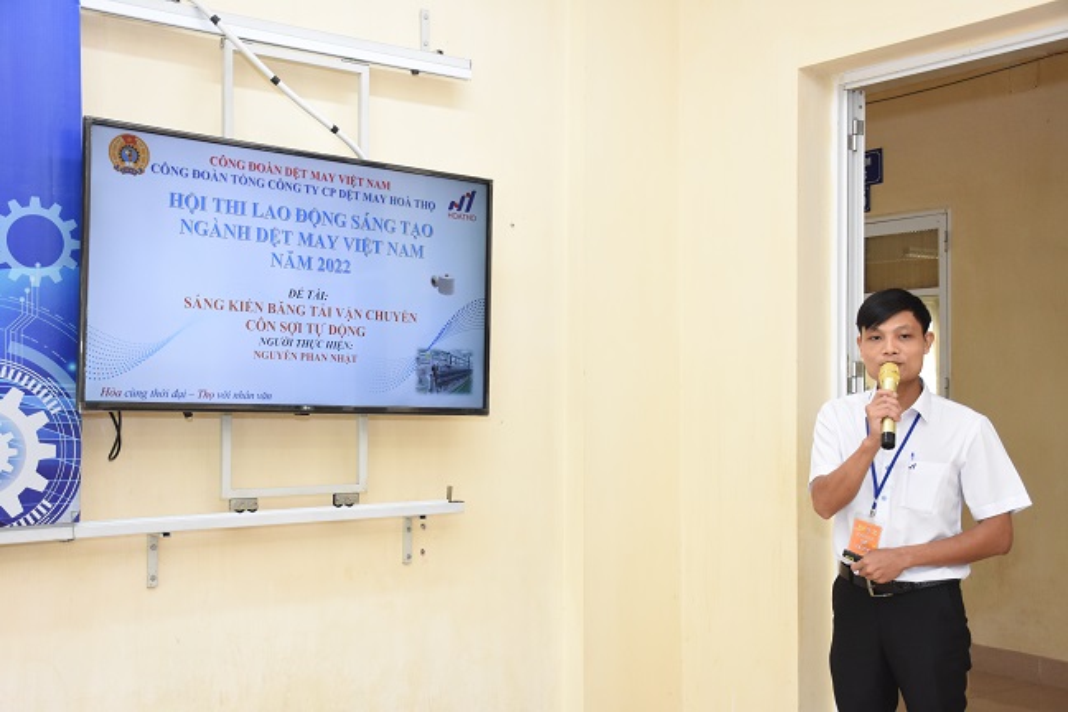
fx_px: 1335
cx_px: 534
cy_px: 356
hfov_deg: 43.6
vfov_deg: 29.9
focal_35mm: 45
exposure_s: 1/160
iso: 1250
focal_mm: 30
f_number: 5
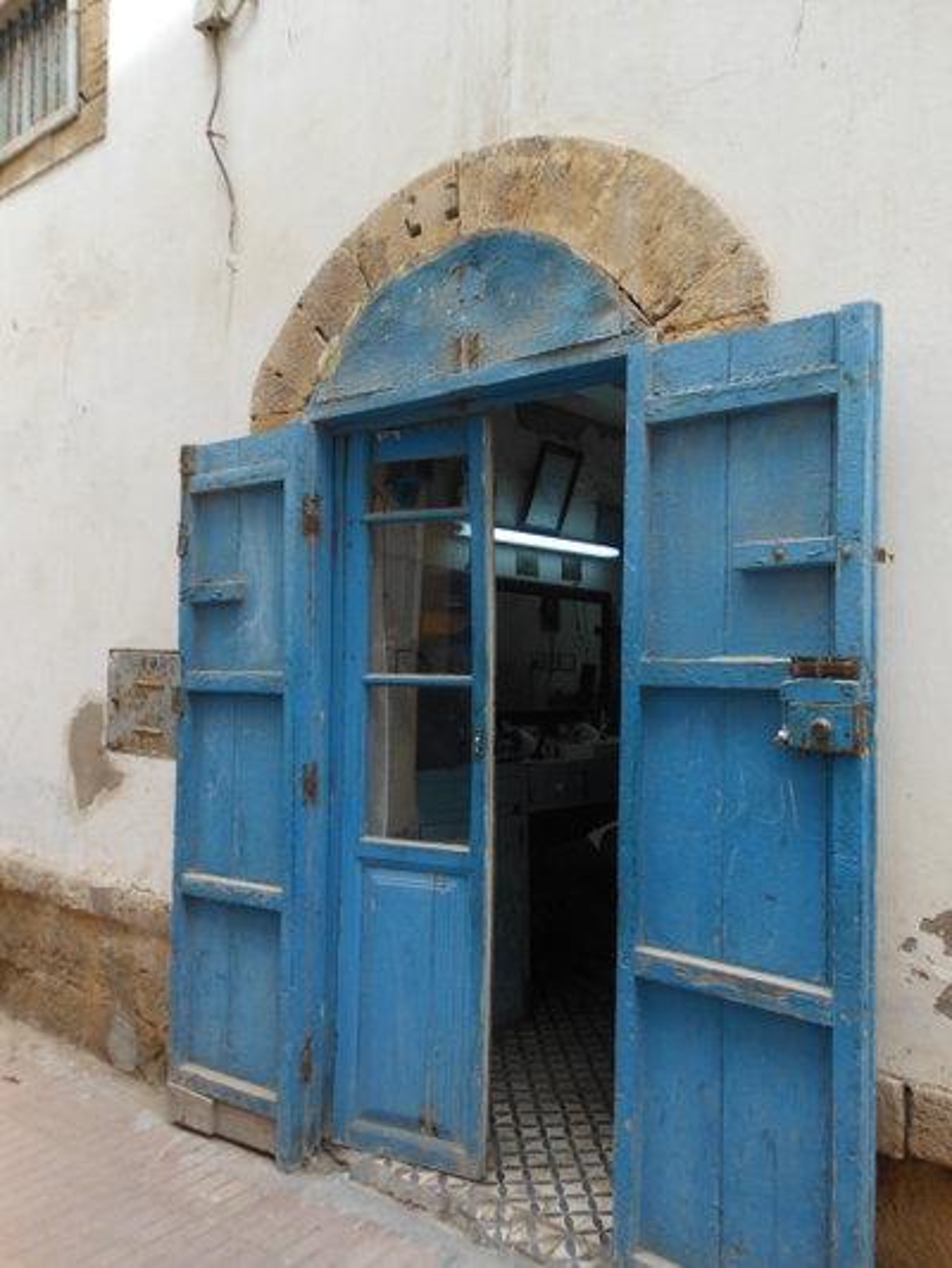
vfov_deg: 69.4
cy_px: 634
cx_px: 476
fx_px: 916
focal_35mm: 25
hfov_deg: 54.9
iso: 200
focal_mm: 4.5
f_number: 3.2
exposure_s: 1/640
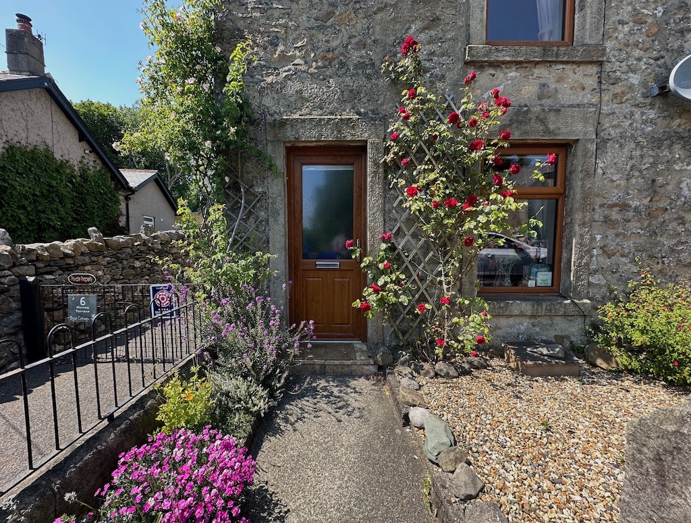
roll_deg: -0.2
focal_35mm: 14
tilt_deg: -3.4
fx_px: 280
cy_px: 262
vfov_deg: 86.0
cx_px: 346
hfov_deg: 101.9
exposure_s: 1/419
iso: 40
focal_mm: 2.22
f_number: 2.2
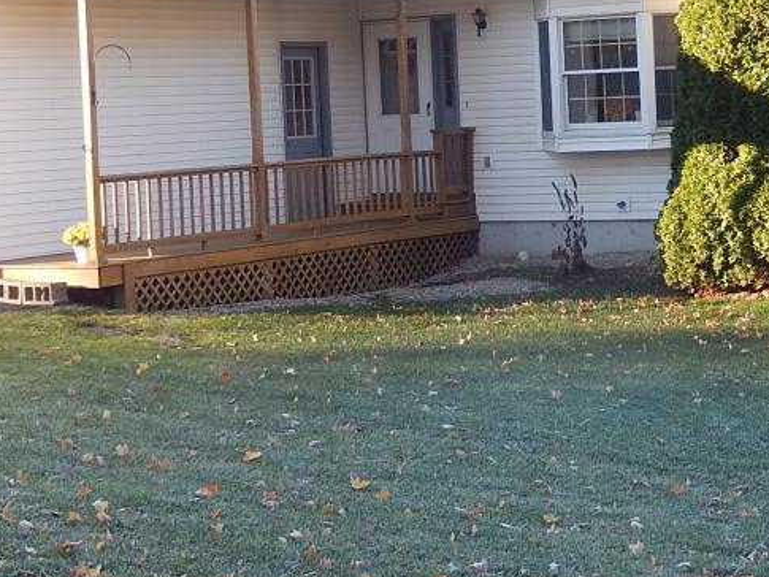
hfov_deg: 20.6
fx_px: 2111
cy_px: 136
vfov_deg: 15.5
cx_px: 526
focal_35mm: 95
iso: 125
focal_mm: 8.1
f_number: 4.3
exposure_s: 1/100
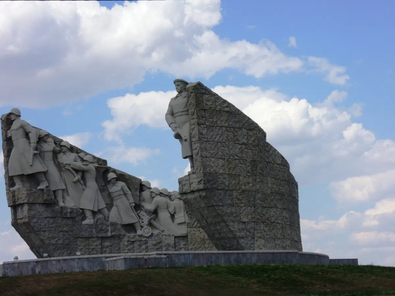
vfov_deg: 14.8
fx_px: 1141
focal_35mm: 100
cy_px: 148
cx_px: 198
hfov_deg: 19.6
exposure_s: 1/640
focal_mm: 17.9
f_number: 5.5
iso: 100
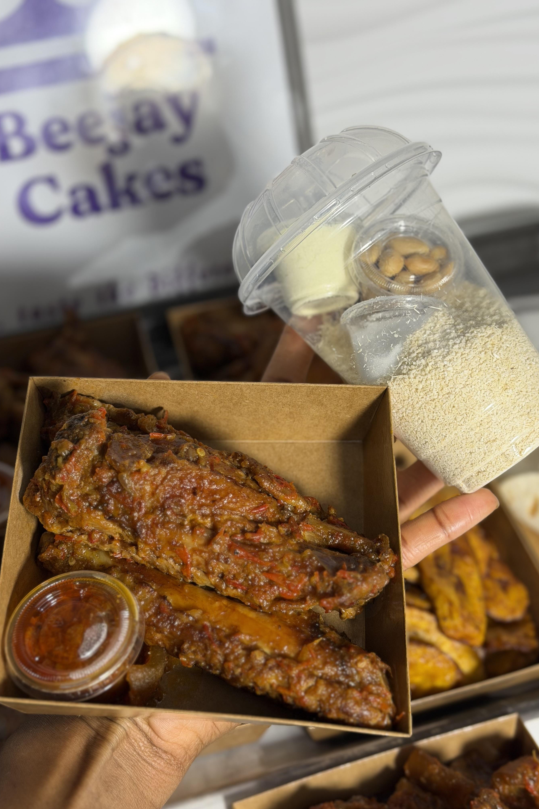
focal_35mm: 50
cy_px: 405
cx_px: 282
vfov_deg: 39.6
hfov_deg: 27.0
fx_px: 1123
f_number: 1.78
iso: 64
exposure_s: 1/413
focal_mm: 6.76
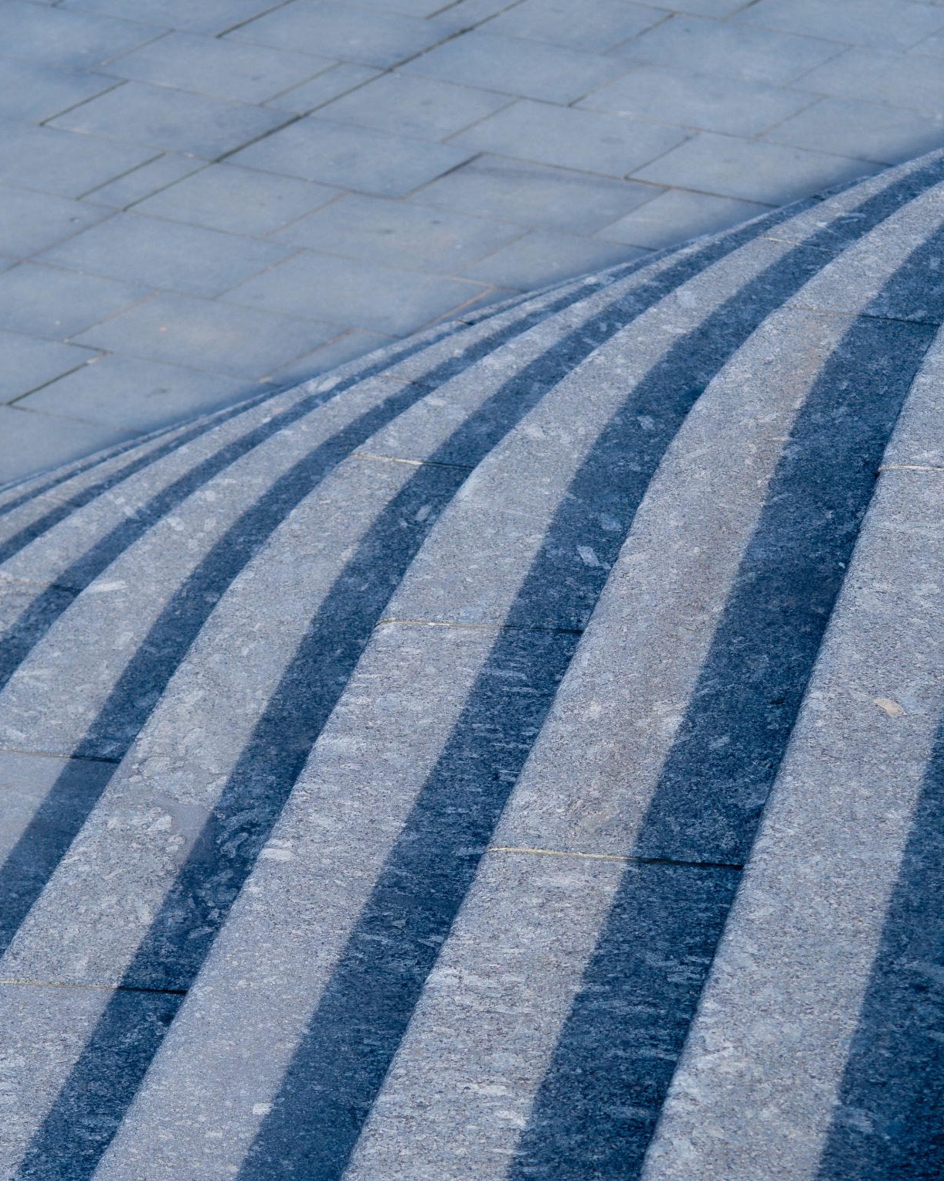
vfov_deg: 13.9
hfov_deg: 11.2
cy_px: 907
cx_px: 416
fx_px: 4820
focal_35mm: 138
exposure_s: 1/500
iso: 200
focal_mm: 45
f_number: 5.6
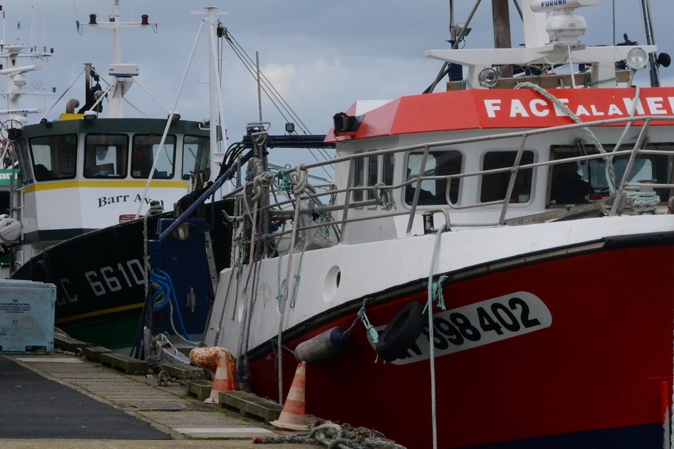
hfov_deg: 12.5
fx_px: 3069
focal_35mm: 164
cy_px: 206
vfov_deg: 8.4
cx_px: 364
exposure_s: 1/400
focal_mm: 70
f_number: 18
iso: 1600
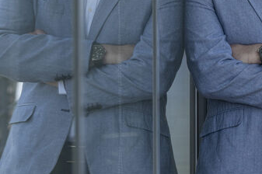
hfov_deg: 7.1
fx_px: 2094
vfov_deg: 4.8
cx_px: 319
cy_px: -17
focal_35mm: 288
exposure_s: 1/200
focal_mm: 66
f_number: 2.8
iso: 125
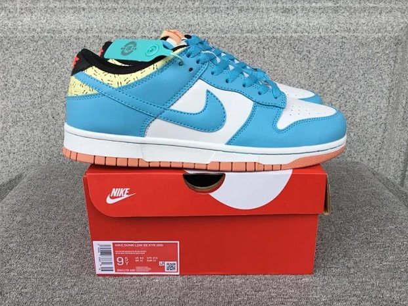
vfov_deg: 44.2
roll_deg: +0.3
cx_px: 210
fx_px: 377
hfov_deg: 56.8
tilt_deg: -20.6
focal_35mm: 32
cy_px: 153
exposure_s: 1/215
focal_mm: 3.3
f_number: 2.4
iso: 25
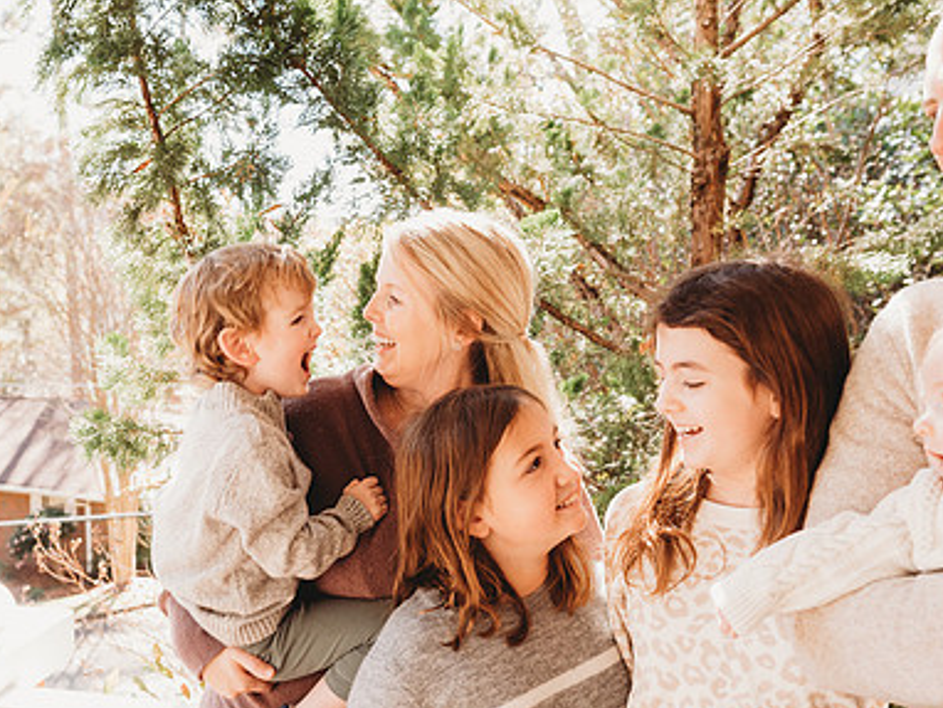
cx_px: 346
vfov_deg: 40.7
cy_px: 334
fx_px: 954
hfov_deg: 52.0
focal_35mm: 35
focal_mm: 24
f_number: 4.5
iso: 400
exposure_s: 1/200
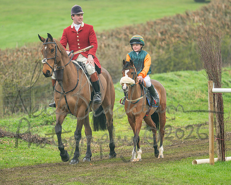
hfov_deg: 3.9
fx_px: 3416
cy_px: 82
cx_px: 123
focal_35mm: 500
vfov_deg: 3.1
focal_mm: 400
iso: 400
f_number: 4.5
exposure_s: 1/500
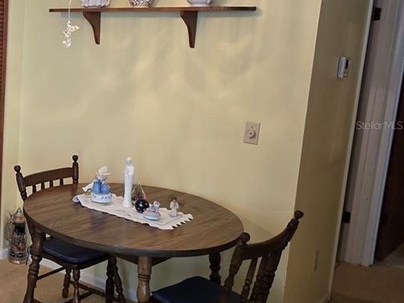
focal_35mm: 47
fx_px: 549
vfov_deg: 30.8
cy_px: 125
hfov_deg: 36.1
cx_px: -8
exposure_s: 1/120
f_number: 1.7
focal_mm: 6.3
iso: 320
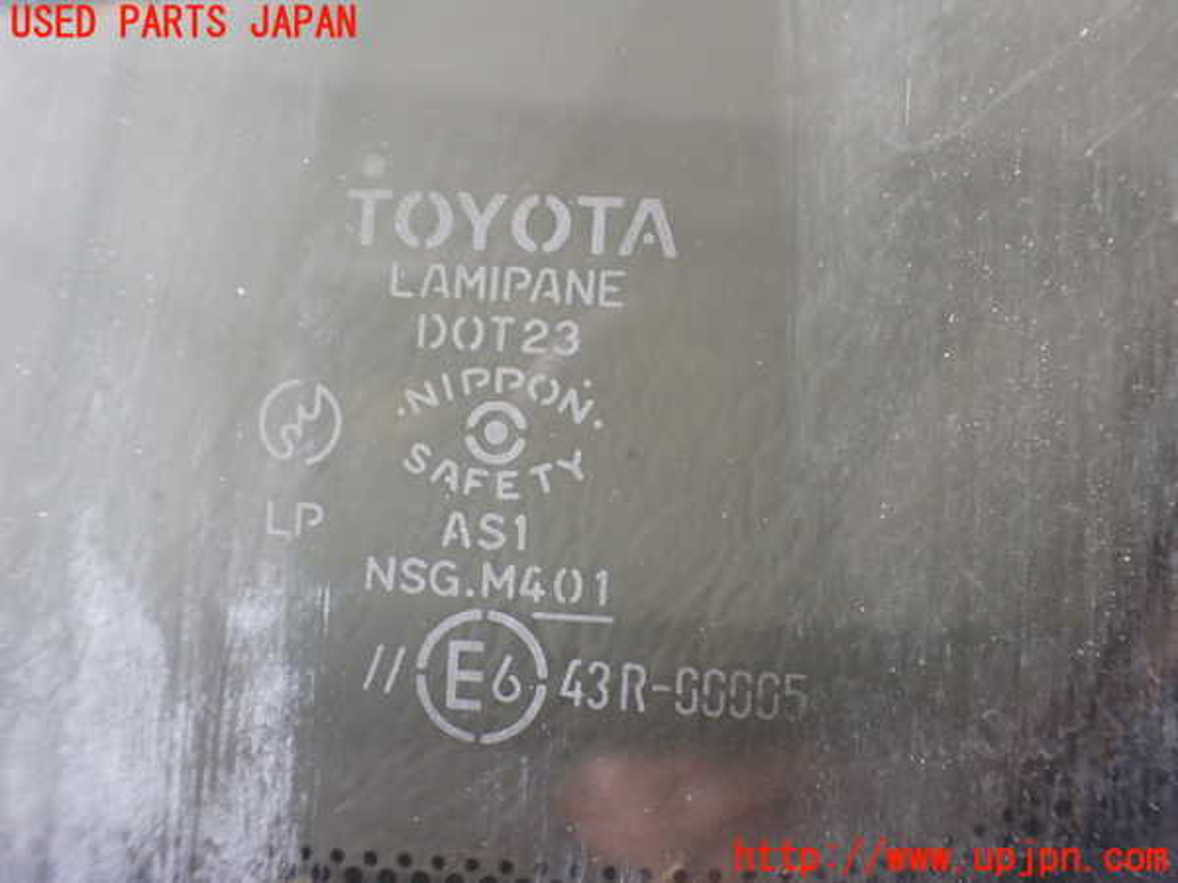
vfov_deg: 46.8
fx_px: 1021
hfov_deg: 60.0
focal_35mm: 30
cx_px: 589
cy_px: 442
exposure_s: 1/125
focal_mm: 5.4
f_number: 2.3
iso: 320
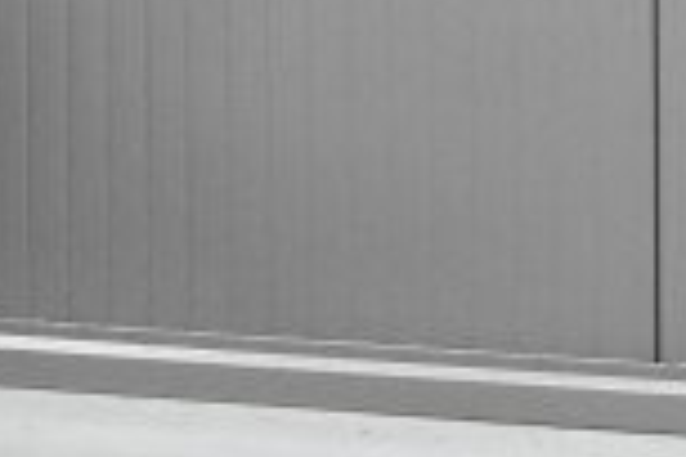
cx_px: -928
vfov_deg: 5.5
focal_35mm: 235
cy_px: -968
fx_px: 4478
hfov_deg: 8.1
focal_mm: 20
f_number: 5.6
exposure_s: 1/40
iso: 1600
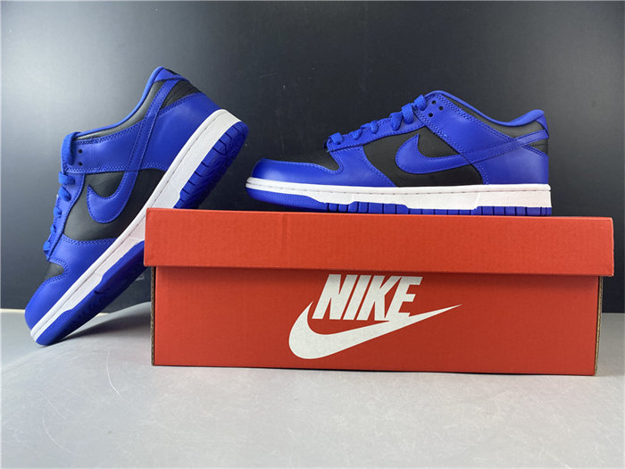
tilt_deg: -1.8
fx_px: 469
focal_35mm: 26
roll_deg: -0.1
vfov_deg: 53.1
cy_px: 234
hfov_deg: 67.3
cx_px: 312
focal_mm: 4.25
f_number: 1.8
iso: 125
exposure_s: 1/100
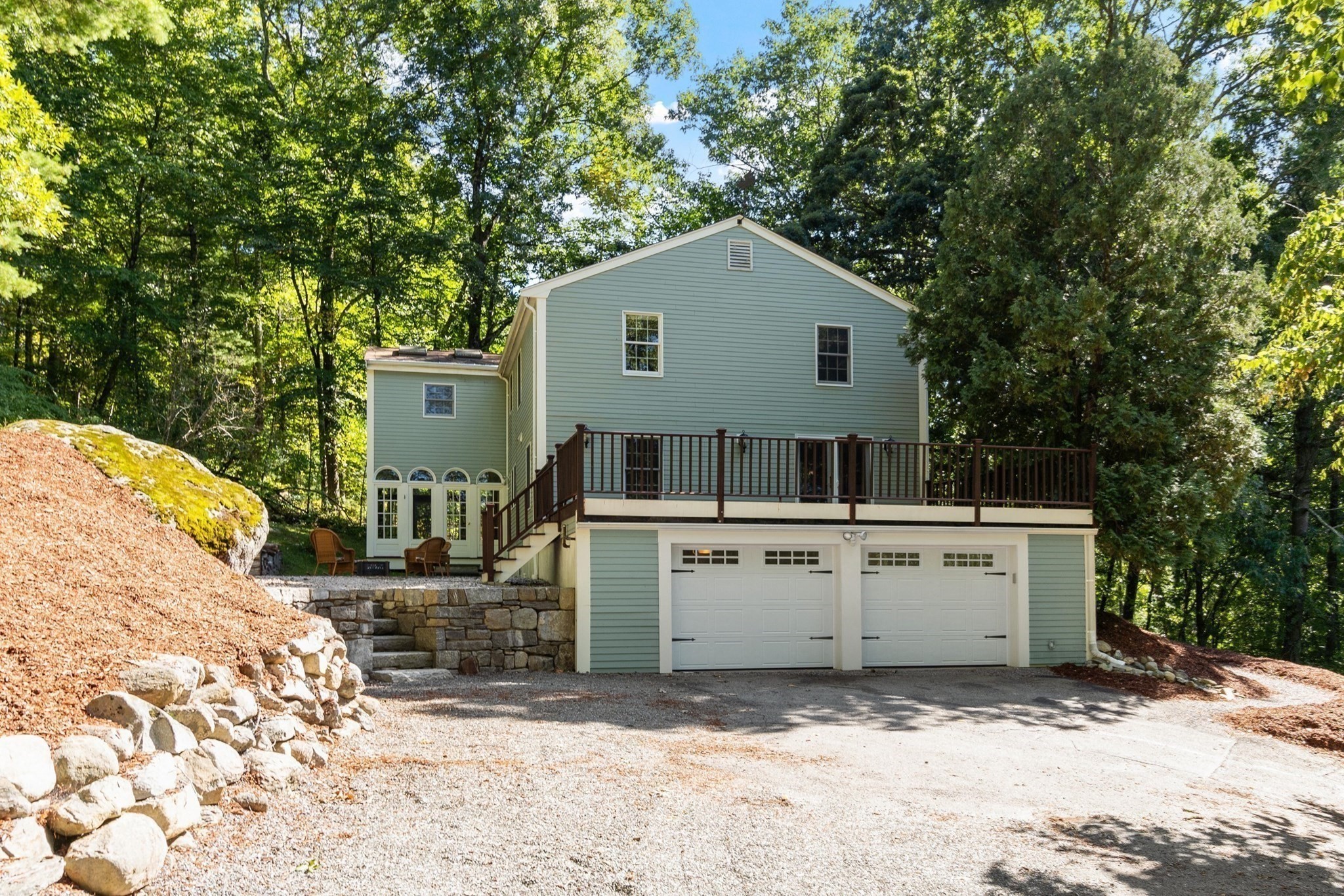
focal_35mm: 25
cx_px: 672
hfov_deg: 71.5
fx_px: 933
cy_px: 448
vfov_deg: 51.3
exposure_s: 1/60
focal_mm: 17
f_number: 7.1
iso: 100
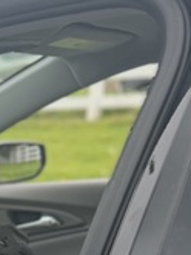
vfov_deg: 15.9
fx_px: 856
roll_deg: +0.7
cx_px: -234
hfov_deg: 11.1
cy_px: 356
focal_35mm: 116
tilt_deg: -18.5
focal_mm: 6.76
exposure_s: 1/728
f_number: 1.78
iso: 100
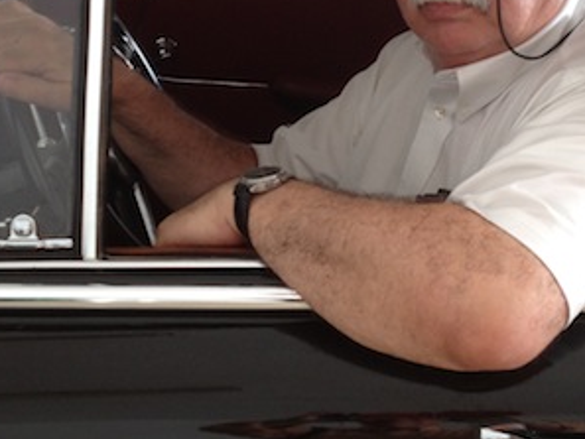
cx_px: 349
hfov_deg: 21.7
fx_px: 1522
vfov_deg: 16.3
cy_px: 94
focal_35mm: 90
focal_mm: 4.28
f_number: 2.4
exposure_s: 1/40
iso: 64
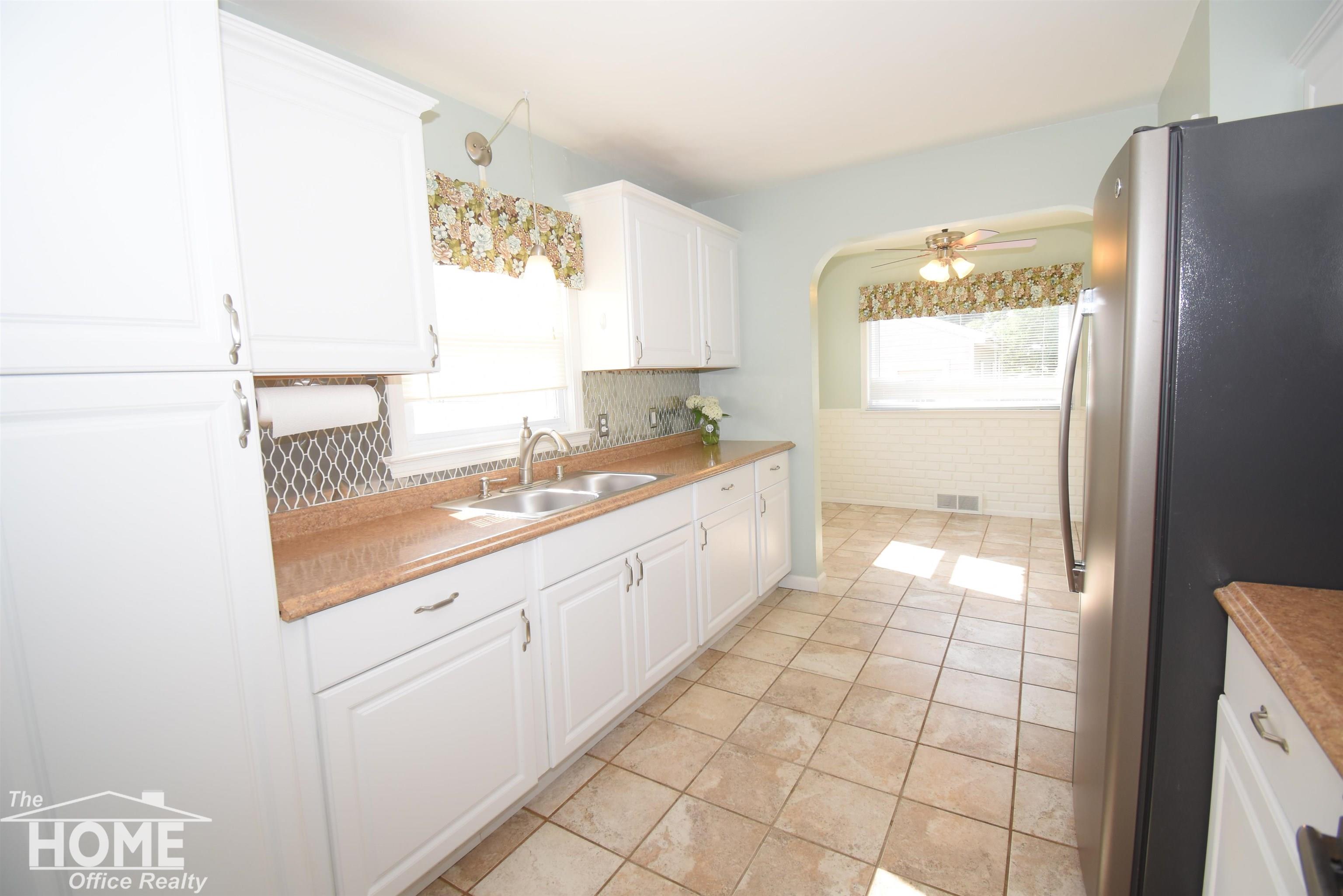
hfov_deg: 100.4
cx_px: 672
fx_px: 560
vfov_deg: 77.3
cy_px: 448
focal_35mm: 15
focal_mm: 10
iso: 560
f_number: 5.6
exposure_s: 1/125
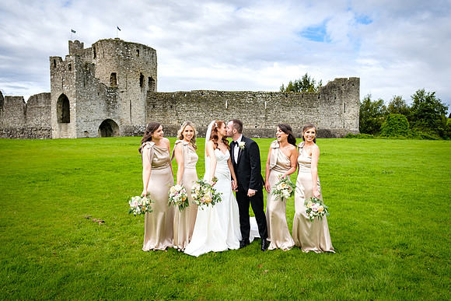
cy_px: 151
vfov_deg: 51.6
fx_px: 311
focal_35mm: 25
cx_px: 230
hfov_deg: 71.8
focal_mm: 16
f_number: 3.6
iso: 200
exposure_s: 1/1000
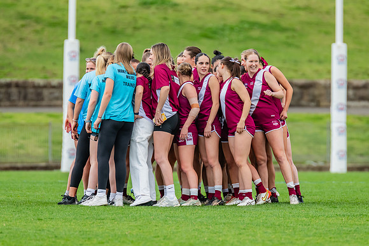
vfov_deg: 2.3
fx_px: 6135
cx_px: 188
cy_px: 95
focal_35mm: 598
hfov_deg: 3.4
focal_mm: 420
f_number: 5
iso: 800
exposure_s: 1/1600
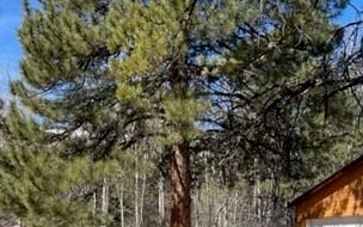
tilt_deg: +3.9
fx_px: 574
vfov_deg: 21.9
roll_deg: +0.1
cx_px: 153
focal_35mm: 58
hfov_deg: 35.0
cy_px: 196
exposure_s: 1/2404
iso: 50
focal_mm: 5.7
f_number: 1.5
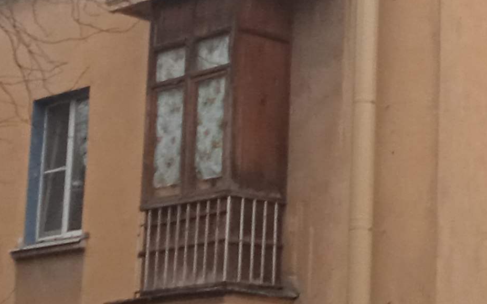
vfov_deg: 9.9
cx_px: 409
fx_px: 1765
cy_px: 116
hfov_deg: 15.6
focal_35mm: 133
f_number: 2.2
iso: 274
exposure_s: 1/33.3
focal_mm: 3.43
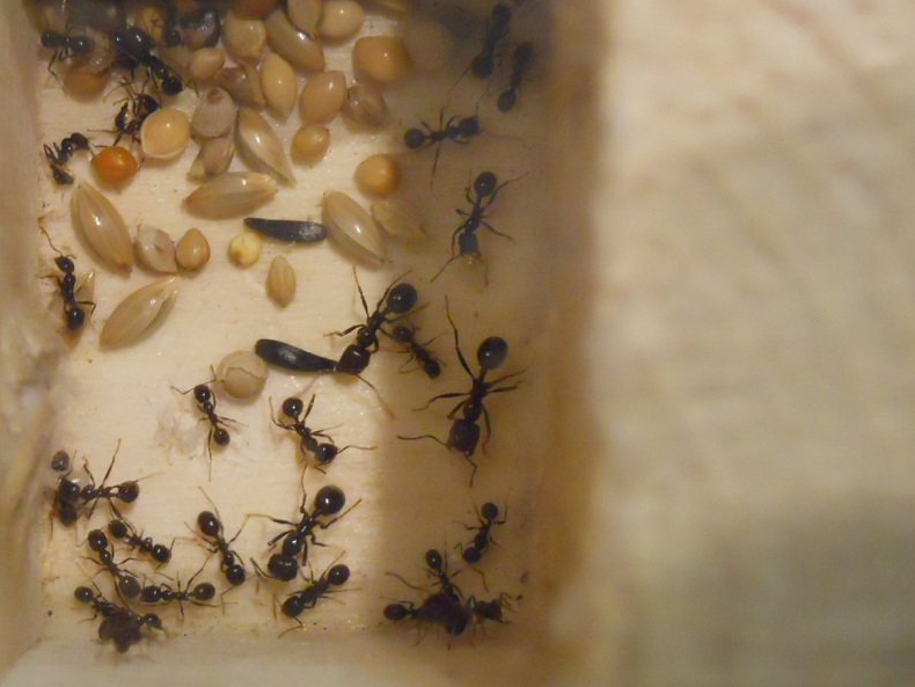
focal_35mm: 82
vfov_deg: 18.0
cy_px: 395
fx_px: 2168
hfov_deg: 23.7
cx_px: 323
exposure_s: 1/40
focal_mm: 9.6
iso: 800
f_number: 3.7
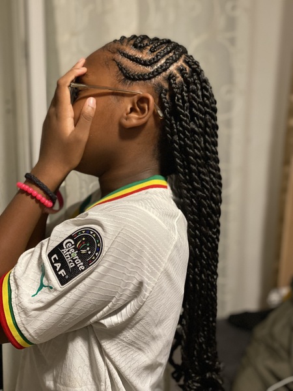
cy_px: 196
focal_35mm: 52
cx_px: 146
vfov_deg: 36.8
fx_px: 587
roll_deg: -0.9
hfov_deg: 28.0
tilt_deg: -11.1
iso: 320
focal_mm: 6
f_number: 2
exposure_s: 1/33
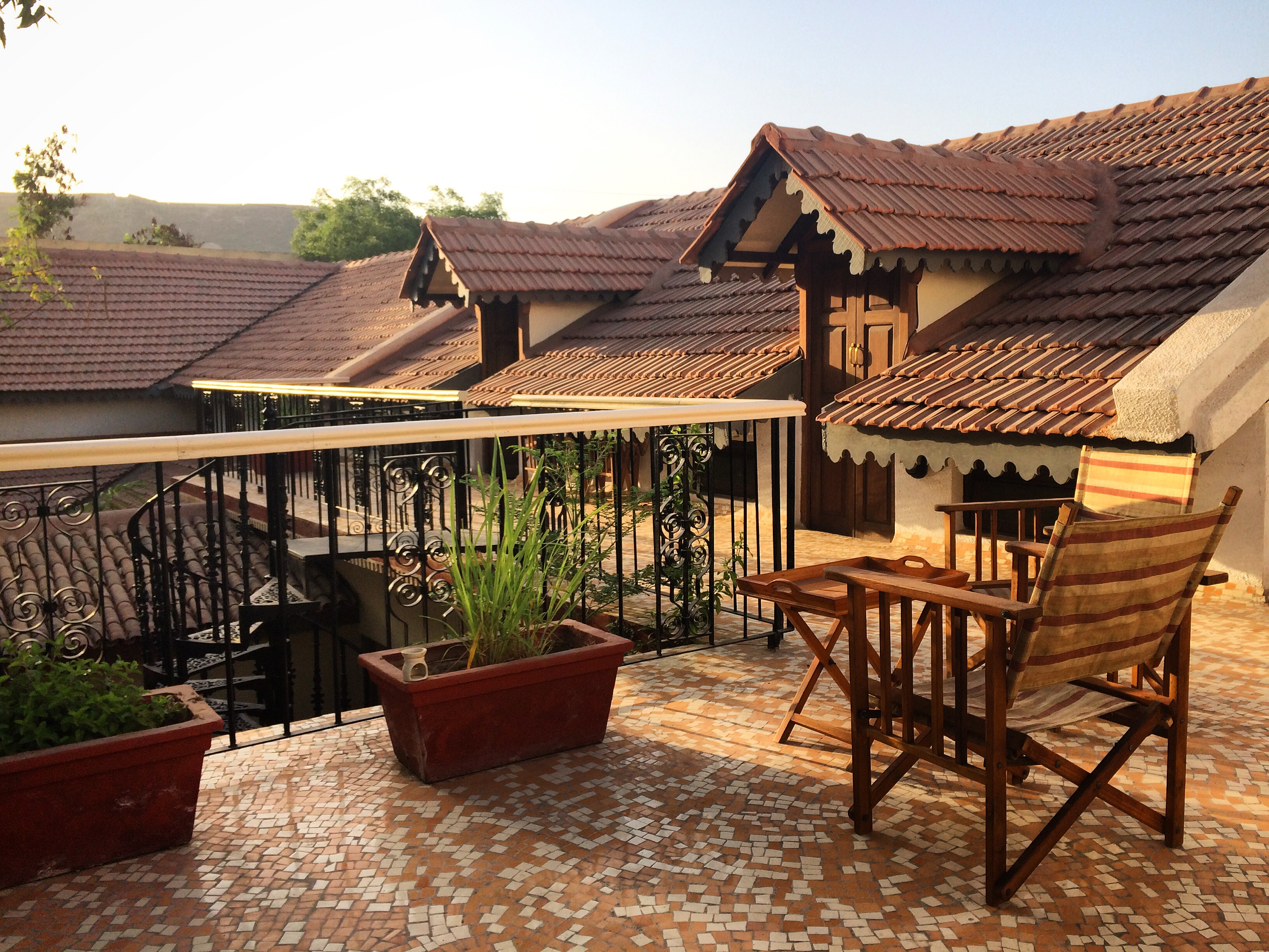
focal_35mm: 29
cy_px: 476
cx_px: 634
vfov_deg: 48.2
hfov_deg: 61.7
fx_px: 1063
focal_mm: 4.15
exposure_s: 1/746
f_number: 2.2
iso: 32
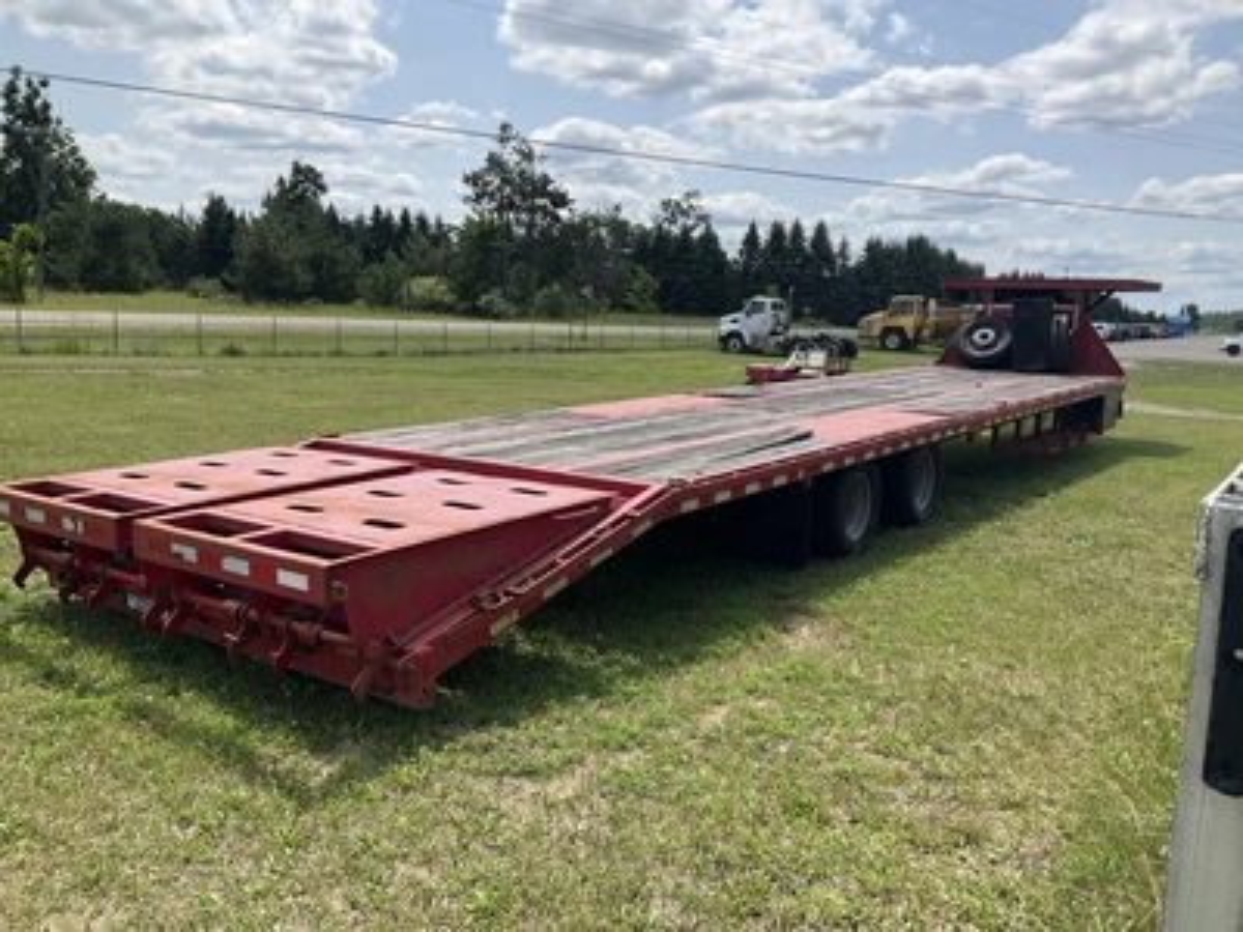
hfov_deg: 61.7
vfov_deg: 48.2
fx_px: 1041
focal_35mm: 29
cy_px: 466
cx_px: 622
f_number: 1.8
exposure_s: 1/2058
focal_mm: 3
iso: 25
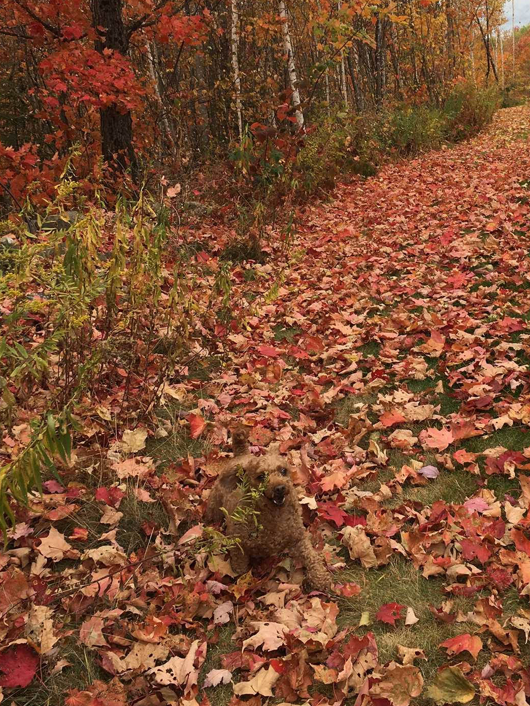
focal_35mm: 48
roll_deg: -0.5
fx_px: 980
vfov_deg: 39.4
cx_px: 383
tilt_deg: -11.4
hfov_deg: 29.9
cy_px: 263
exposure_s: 1/605
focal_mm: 4.15
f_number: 2.2
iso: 25
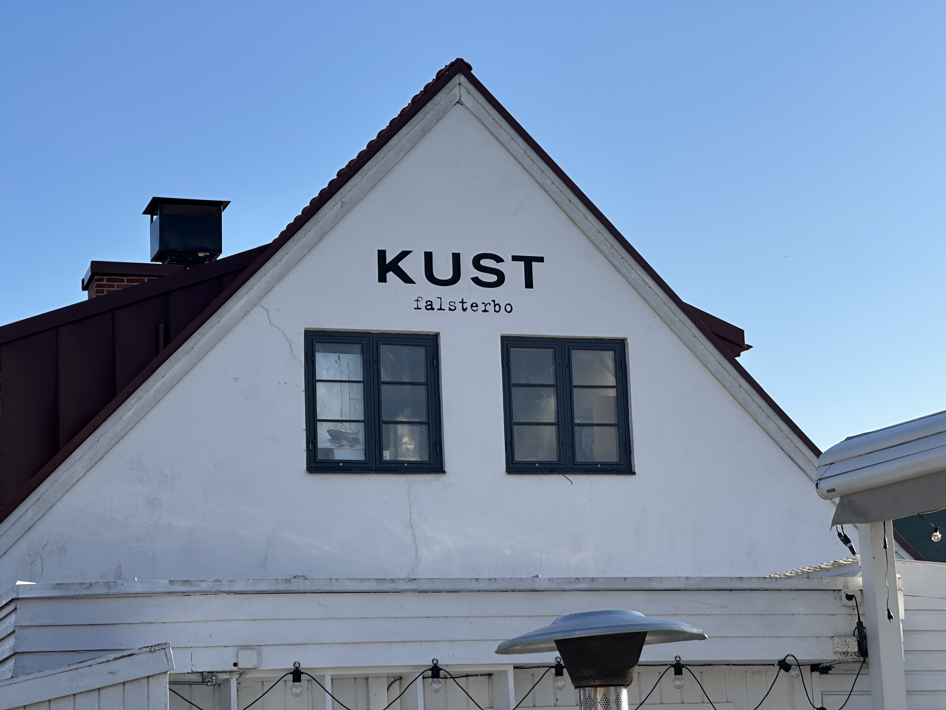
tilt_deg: +10.0
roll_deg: +2.1
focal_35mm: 77
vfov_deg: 19.1
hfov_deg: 25.3
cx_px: 473
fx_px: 2104
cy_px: 355
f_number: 2.8
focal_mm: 9
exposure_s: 1/809
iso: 32
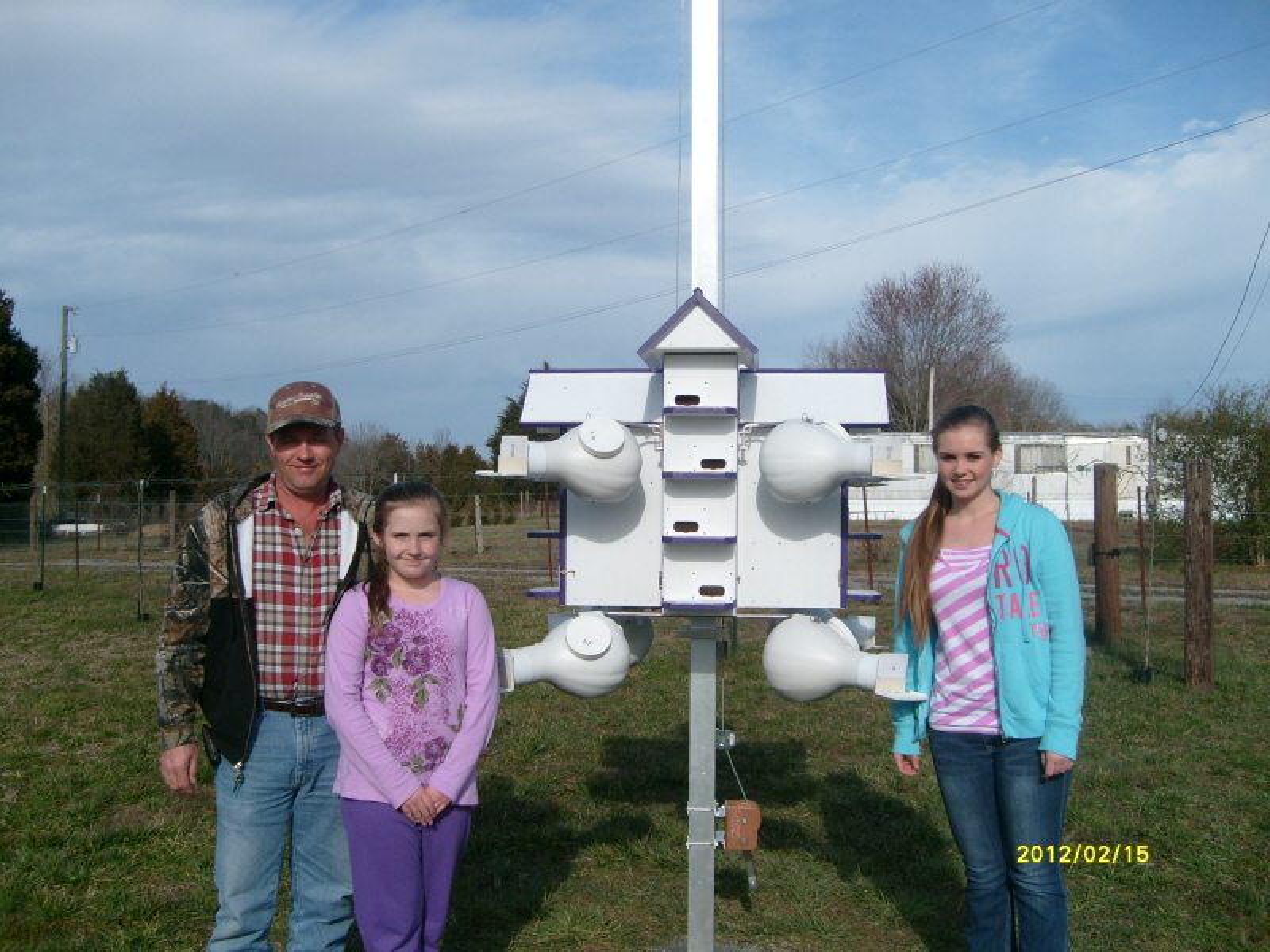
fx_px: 1284
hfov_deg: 52.6
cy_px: 476
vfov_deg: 40.7
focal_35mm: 35
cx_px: 635
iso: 80
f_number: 7.1
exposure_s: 1/500
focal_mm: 5.8
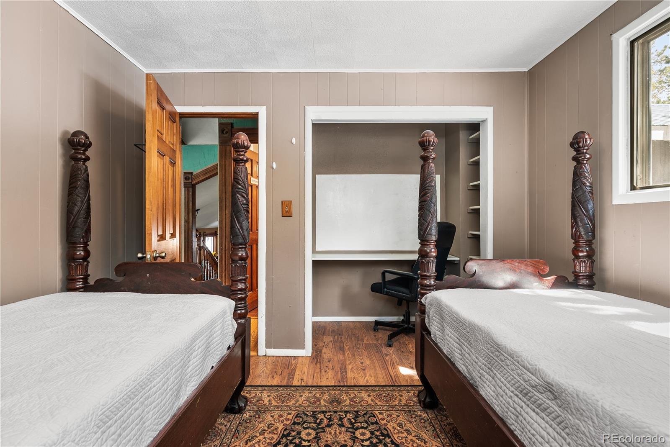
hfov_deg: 96.7
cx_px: 335
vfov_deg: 73.8
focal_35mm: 16
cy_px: 224
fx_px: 298
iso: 200
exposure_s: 1/1.67
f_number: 8
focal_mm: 16
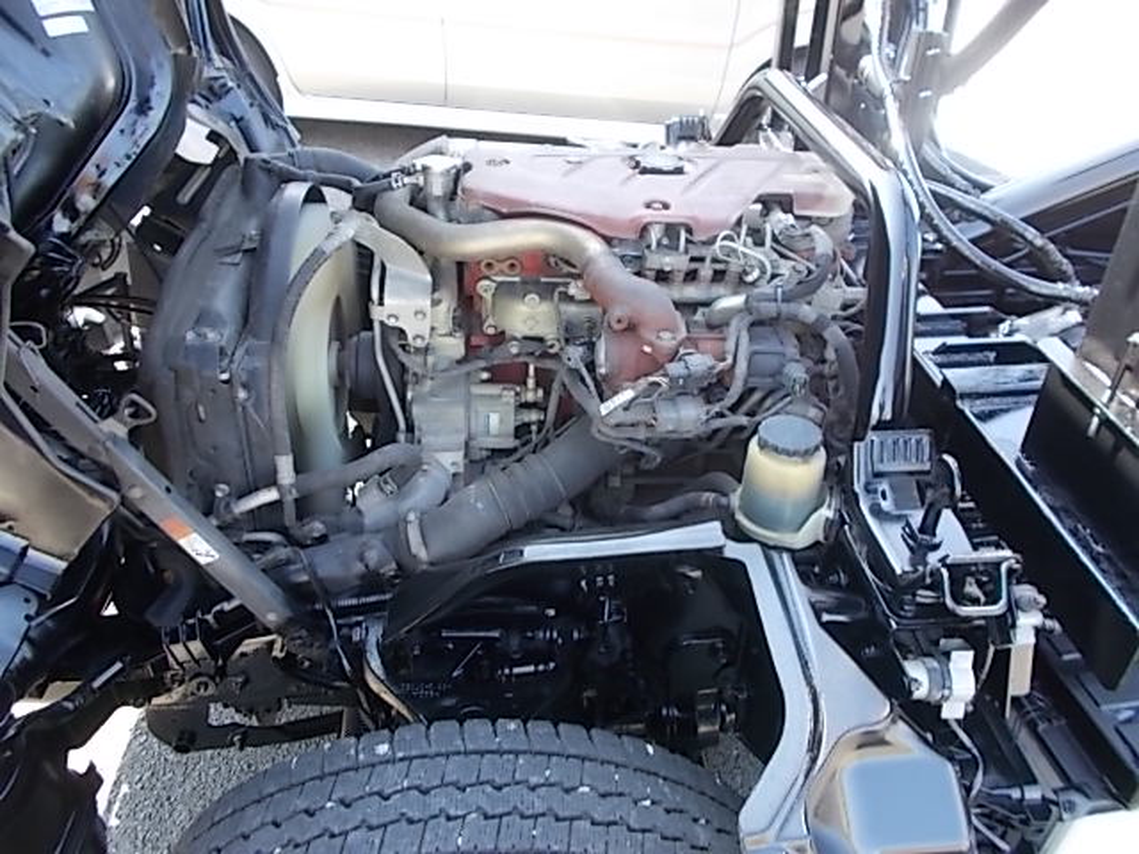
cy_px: 427
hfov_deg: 67.3
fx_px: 856
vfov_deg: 53.1
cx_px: 570
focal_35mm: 26
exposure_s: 1/40
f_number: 3.2
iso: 80
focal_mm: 4.6
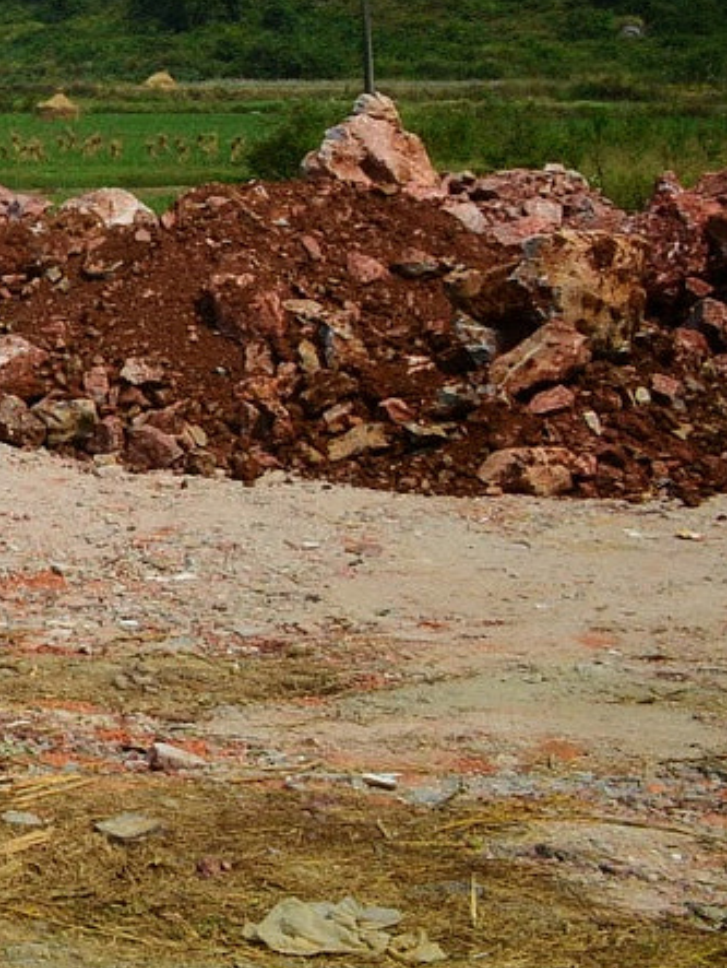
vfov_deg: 18.4
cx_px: -860
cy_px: -2
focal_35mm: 104
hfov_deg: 12.1
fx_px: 2908
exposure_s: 1/500
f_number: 11
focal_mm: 20
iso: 320
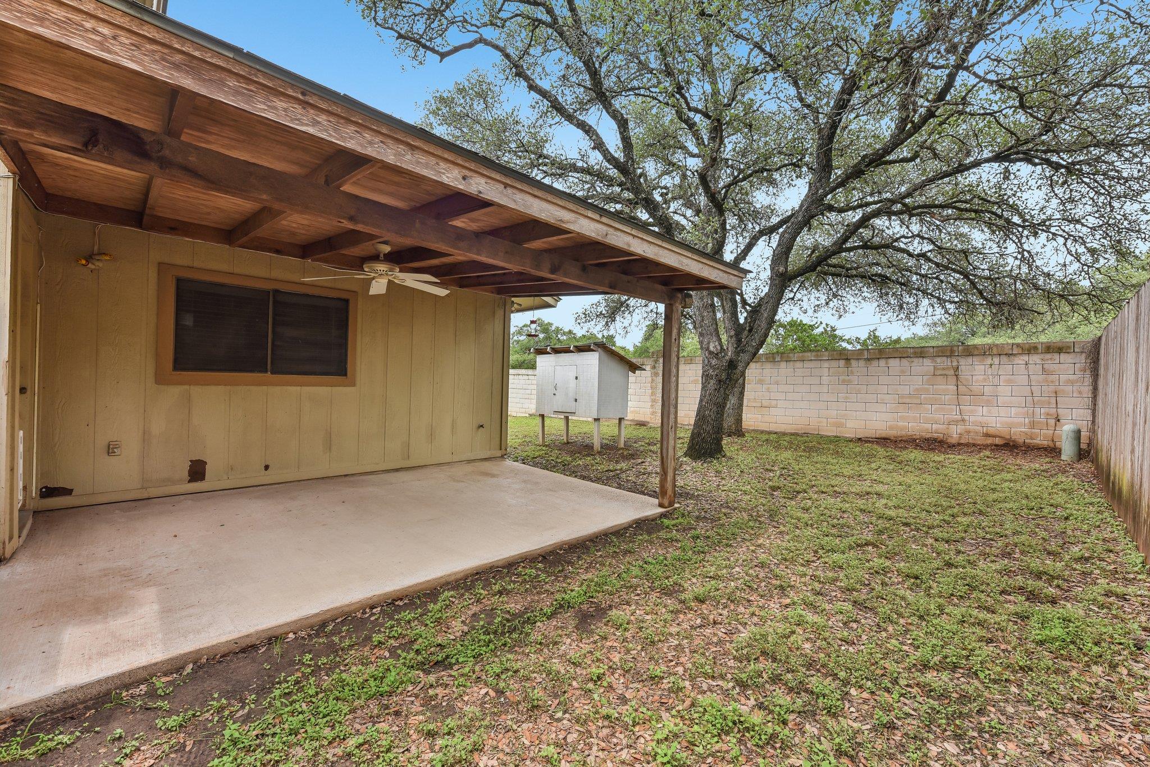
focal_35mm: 15
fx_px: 479
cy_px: 384
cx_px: 575
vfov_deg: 77.3
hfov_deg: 100.4
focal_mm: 15
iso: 100
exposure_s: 1/40
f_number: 8
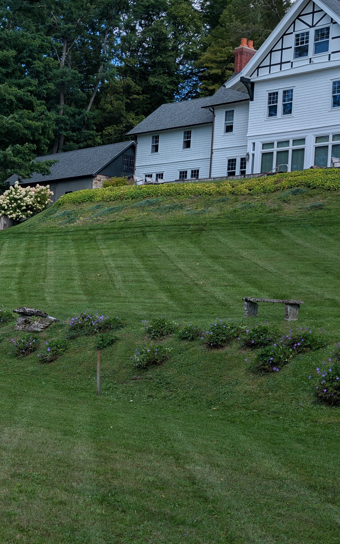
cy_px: 295
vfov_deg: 34.0
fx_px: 890
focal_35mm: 60
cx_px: -41
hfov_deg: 20.5
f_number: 1.68
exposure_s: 1/3610
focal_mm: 6.9
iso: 45
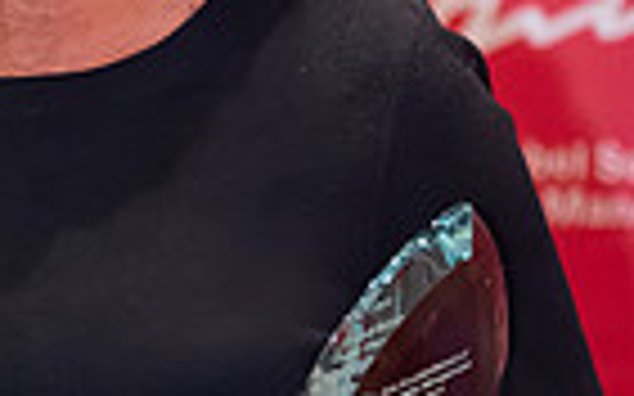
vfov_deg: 2.0
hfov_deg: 3.2
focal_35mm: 652
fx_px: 11261
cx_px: 38
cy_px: 256
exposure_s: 1/125
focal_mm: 200
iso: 8000
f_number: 2.8
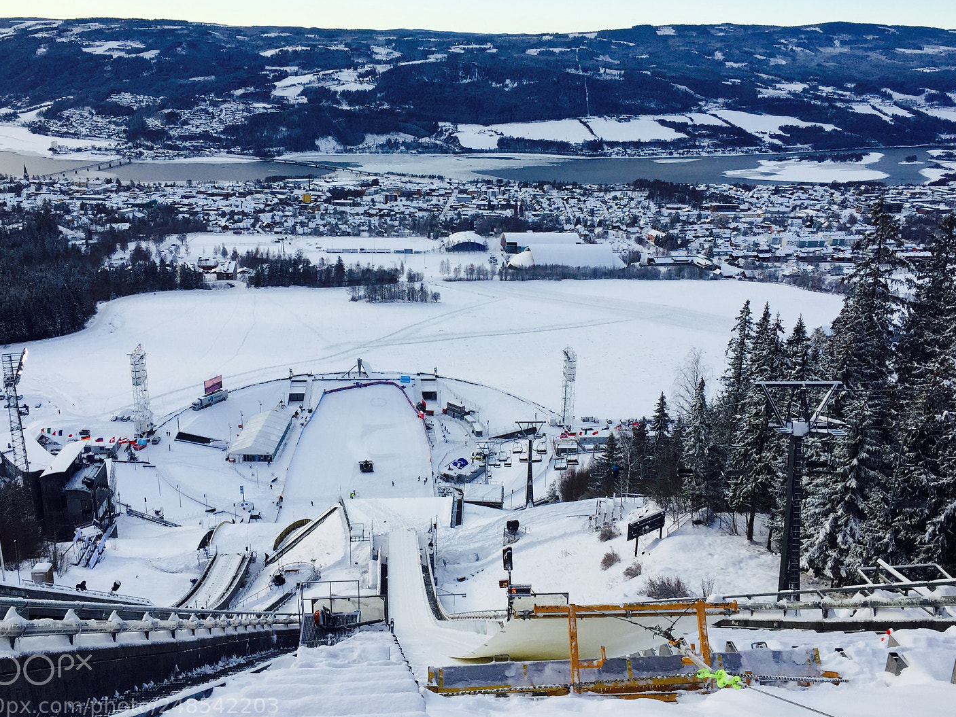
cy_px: 351
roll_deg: -0.6
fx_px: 912
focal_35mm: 33
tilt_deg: -17.2
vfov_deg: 43.0
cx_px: 467
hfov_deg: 55.3
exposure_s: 1/842
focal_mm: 4.15
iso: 32
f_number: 2.2
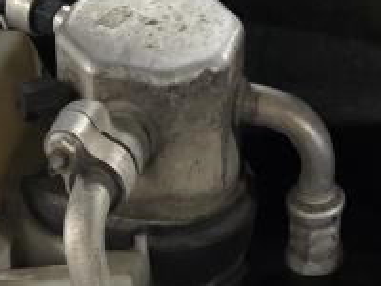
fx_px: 1618
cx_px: 190
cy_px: 784
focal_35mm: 147
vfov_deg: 8.7
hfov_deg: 13.4
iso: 1250
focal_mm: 6.3
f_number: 1.7
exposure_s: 1/60
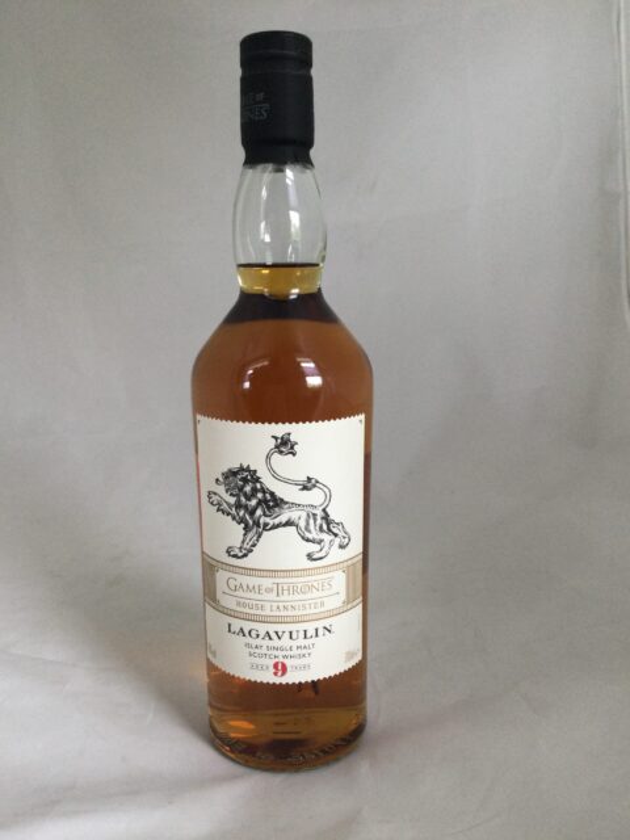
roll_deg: +1.5
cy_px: 420
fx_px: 752
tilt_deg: -10.0
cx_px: 315
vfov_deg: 58.4
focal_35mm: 31
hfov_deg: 45.4
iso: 40
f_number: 2.4
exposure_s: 1/33
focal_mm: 3.3
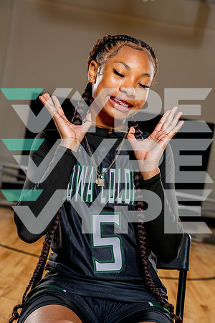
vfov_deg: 31.9
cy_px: 162
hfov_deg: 21.6
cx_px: 108
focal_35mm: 63
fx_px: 564
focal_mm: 63
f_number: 5.6
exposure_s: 1/250
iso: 200
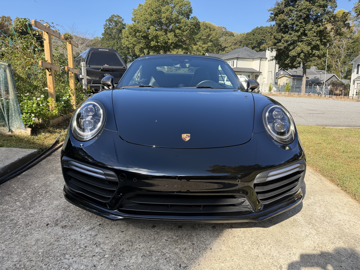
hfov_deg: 71.6
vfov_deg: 56.8
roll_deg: -1.0
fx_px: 250
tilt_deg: -10.3
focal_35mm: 24
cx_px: 180
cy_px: 135
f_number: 1.78
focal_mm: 6.76
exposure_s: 1/1689
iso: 100
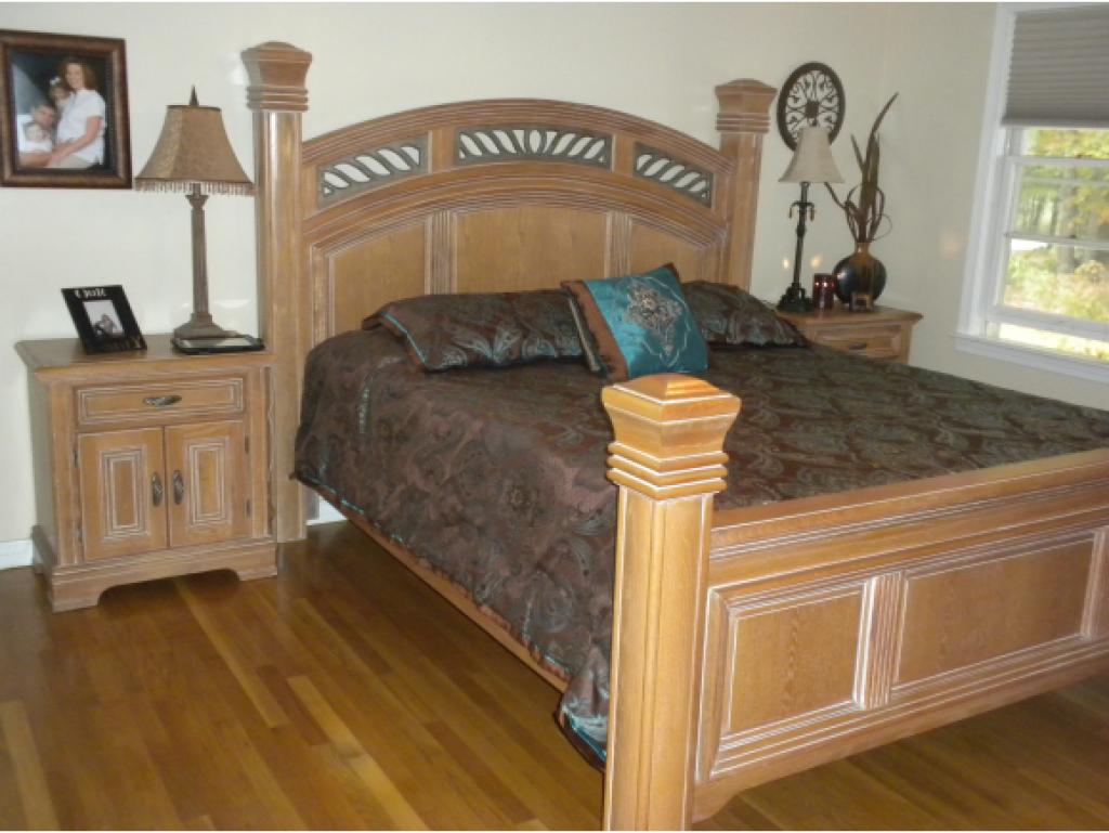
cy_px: 416
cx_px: 554
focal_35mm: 37
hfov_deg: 50.1
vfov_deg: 38.7
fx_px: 1186
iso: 443
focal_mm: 6.6
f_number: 3.5
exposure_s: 1/30
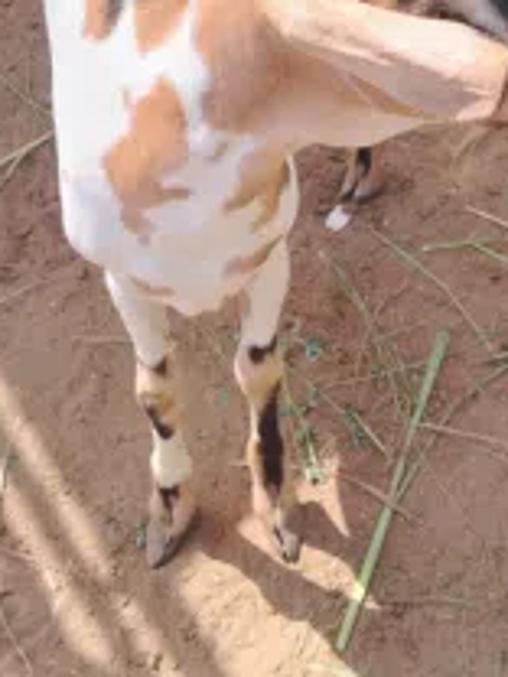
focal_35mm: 73
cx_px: 365
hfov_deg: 20.1
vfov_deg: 26.4
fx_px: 1428
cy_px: 182
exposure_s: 1/339
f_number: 1.75
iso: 100
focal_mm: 5.25
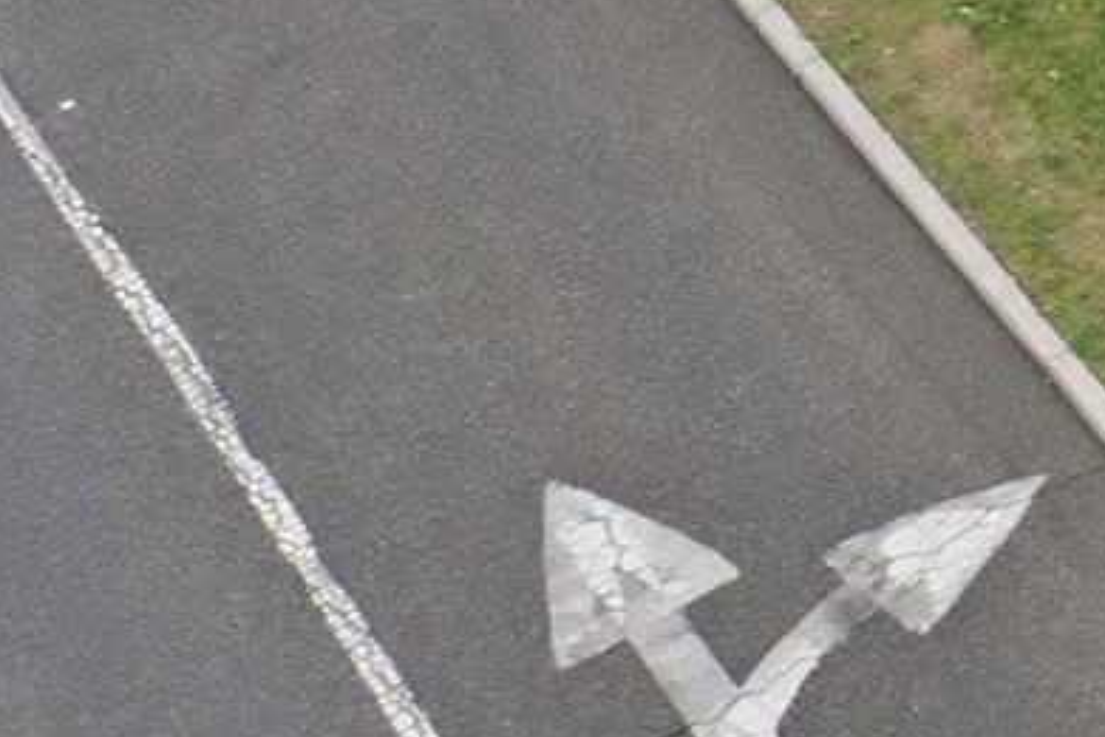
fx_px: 4512
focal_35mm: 147
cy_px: -1172
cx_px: 2618
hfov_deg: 11.6
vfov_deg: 8.4
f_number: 3.2
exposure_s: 1/25
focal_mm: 10.3
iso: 100
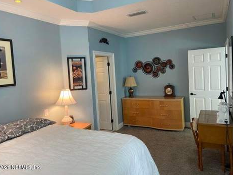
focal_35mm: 27
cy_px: 85
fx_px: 182
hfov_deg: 65.3
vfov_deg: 51.4
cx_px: 114
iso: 125
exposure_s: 1/60
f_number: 1.8
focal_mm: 4.25
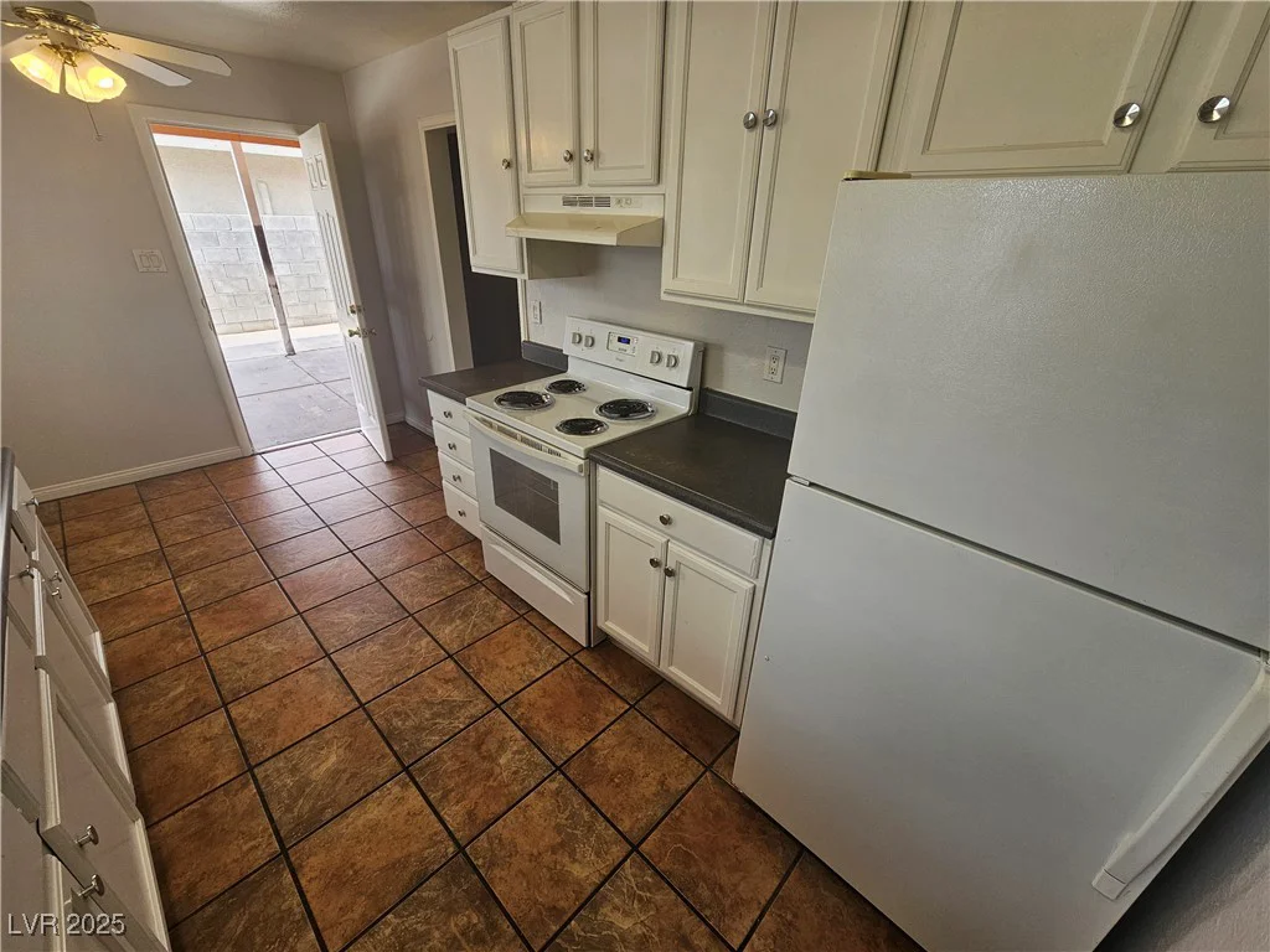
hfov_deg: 106.2
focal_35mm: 13
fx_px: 477
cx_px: 635
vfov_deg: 89.9
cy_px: 476
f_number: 2.2
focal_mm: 2.2
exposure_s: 1/120
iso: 50
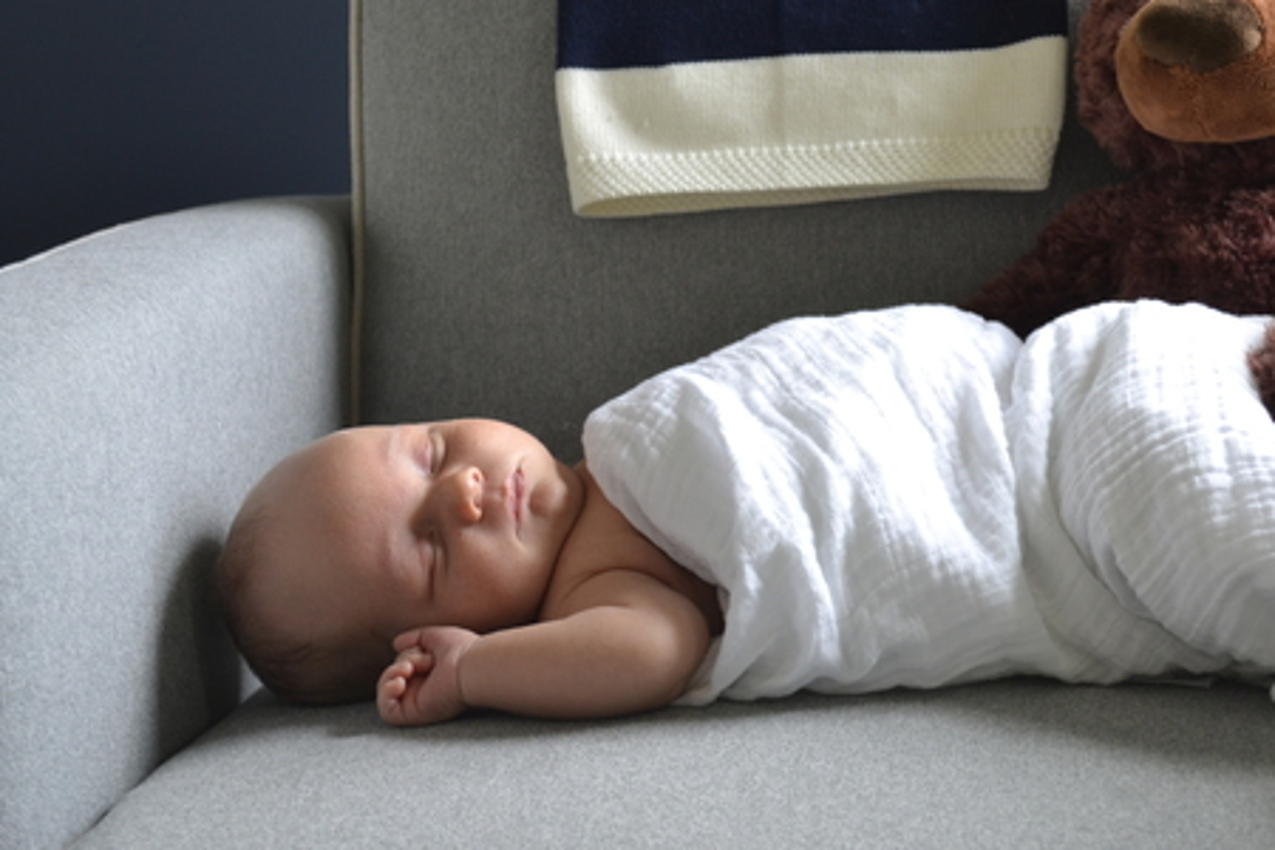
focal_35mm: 72
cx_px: 808
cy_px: 326
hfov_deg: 28.0
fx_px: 2550
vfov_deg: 18.9
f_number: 5
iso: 450
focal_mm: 36
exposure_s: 1/15
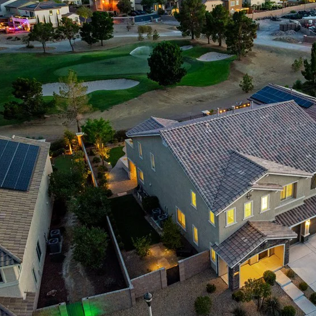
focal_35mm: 39
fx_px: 403
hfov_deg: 41.4
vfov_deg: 42.7
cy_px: 134
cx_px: 243
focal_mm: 12.29
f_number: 2.8
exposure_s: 1/15
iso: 850
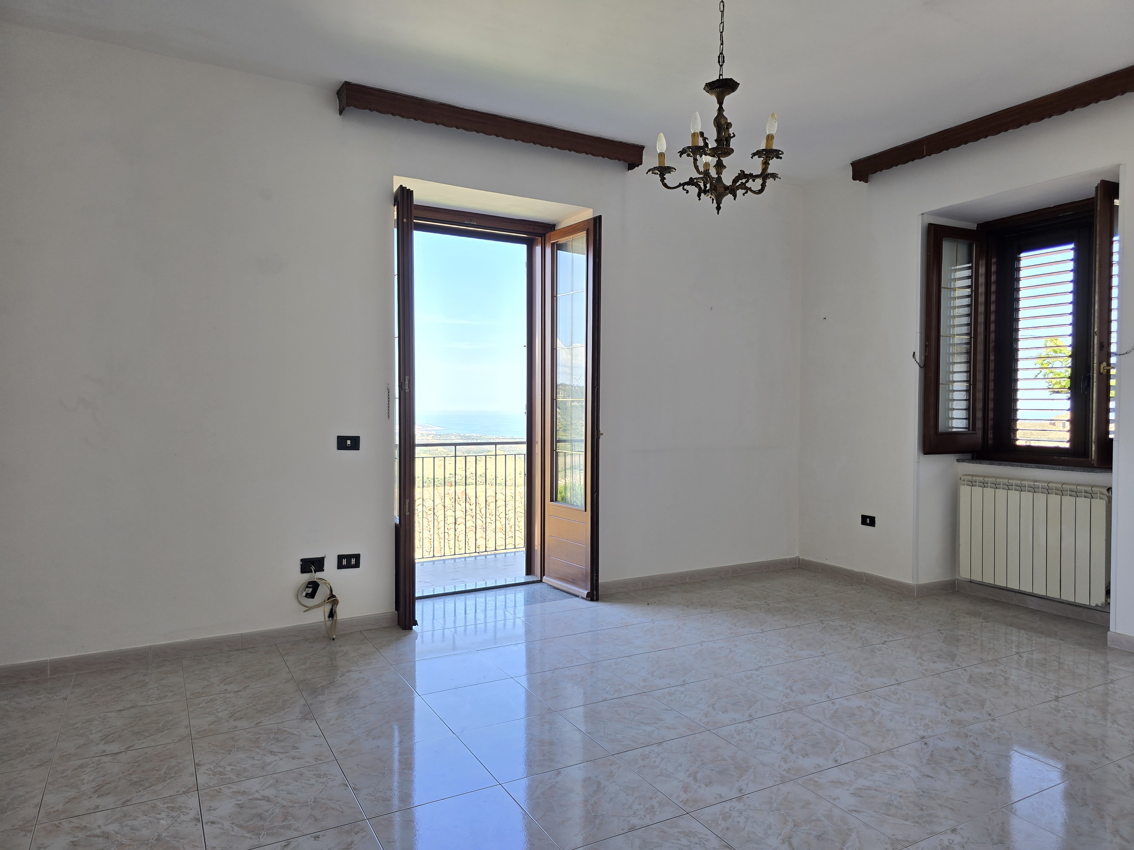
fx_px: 753
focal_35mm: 23
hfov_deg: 73.9
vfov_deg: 58.9
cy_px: 425
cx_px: 567
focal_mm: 6.3
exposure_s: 1/180
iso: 40
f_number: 1.7
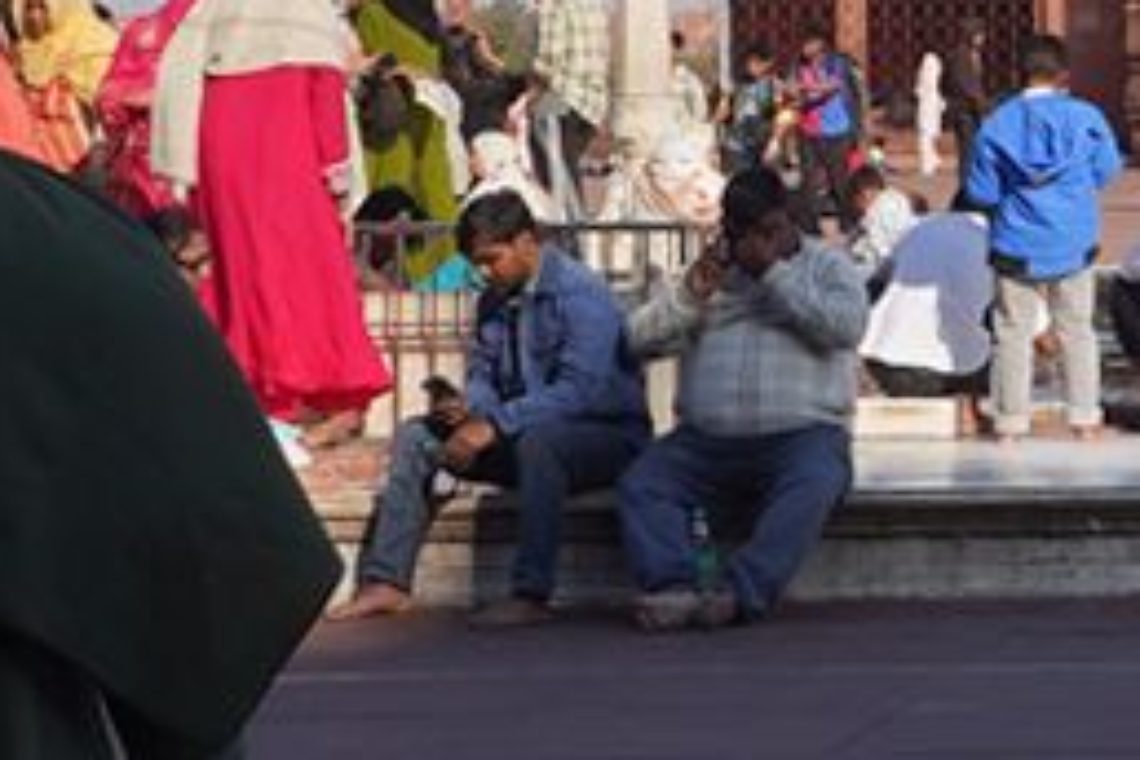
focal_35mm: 186
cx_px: 1988
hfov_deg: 10.5
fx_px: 5890
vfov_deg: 7.3
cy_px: -40
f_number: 14
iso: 100
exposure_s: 1/100
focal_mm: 24
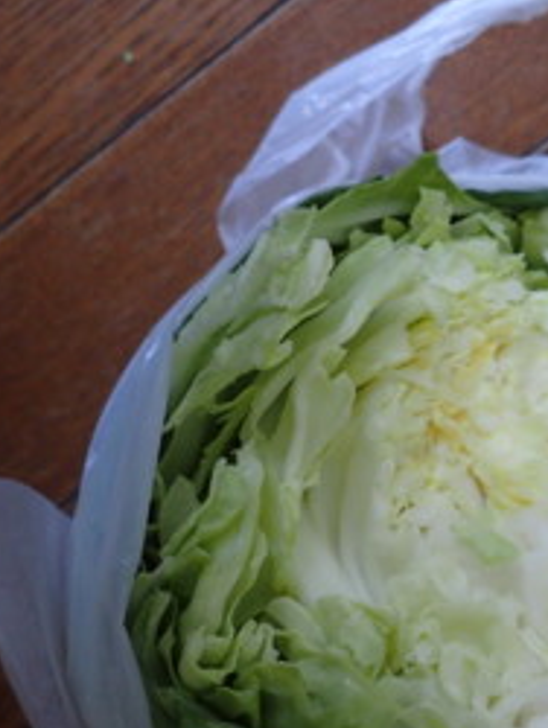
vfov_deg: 41.8
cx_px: 469
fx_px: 948
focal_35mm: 45
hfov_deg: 31.1
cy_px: 443
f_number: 2
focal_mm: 4.5
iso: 320
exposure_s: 1/30
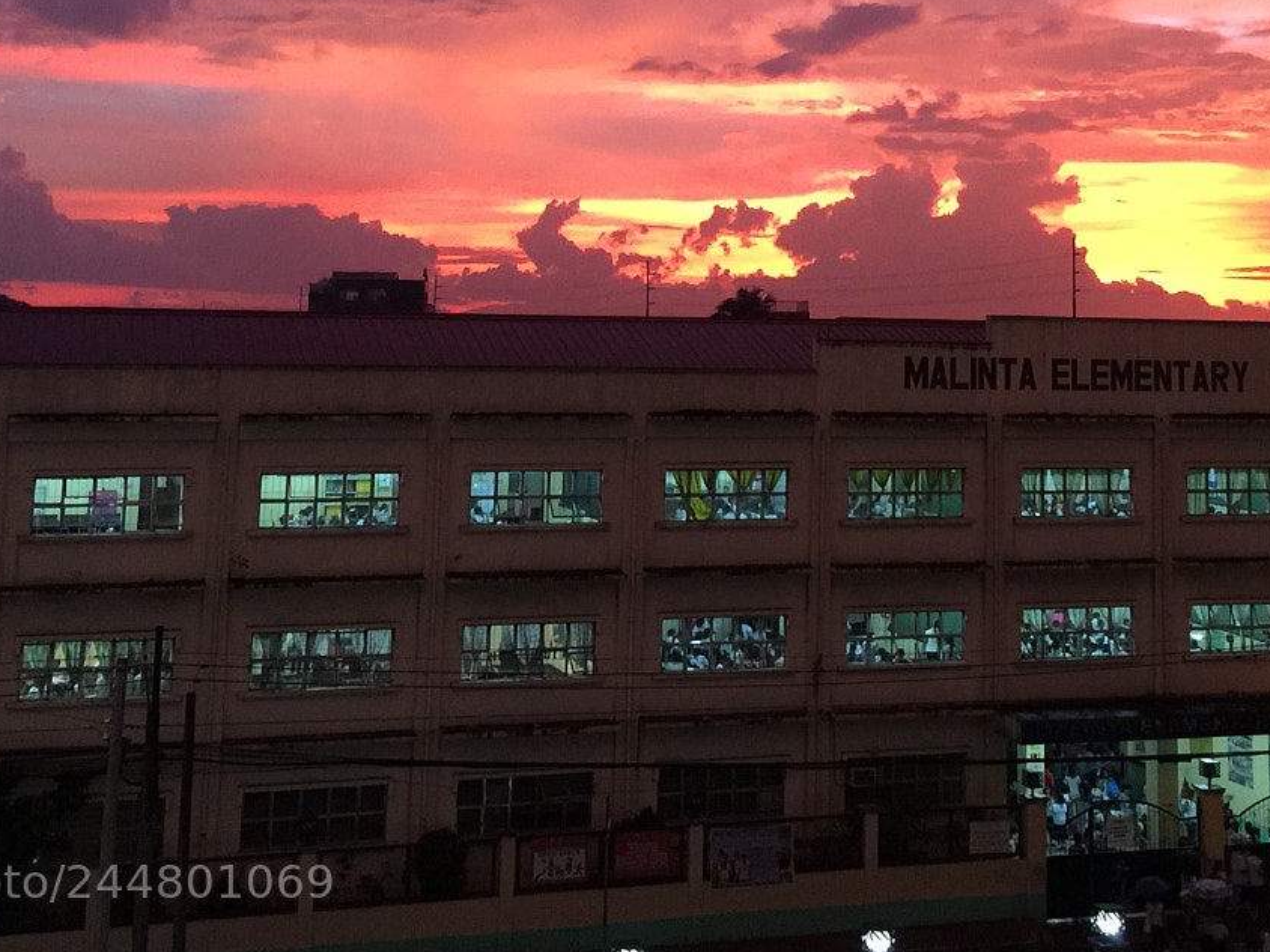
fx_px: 2018
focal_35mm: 55
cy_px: 98
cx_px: 749
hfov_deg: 34.8
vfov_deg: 25.7
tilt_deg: +7.2
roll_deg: -1.5
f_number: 2.2
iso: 125
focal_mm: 4.15
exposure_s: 1/10
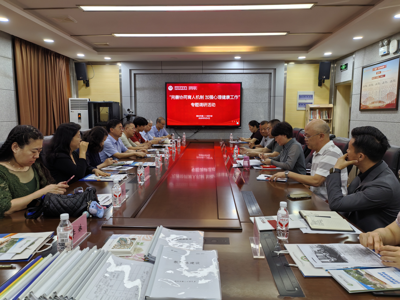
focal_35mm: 27
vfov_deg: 51.4
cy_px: 150
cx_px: 200
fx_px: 312
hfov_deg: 65.3
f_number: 1.9
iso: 160
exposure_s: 1/50
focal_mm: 5.52
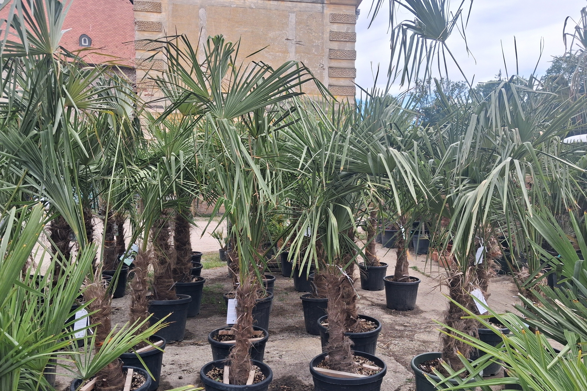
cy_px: 221
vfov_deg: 44.9
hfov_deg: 63.7
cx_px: 300
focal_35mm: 29
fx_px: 473
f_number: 1.8
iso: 20
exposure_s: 1/301
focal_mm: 4
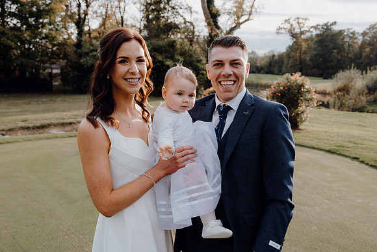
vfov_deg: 37.9
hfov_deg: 54.4
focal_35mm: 35
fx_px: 367
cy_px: 126
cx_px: 188
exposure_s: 1/160
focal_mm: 35
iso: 125
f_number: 5
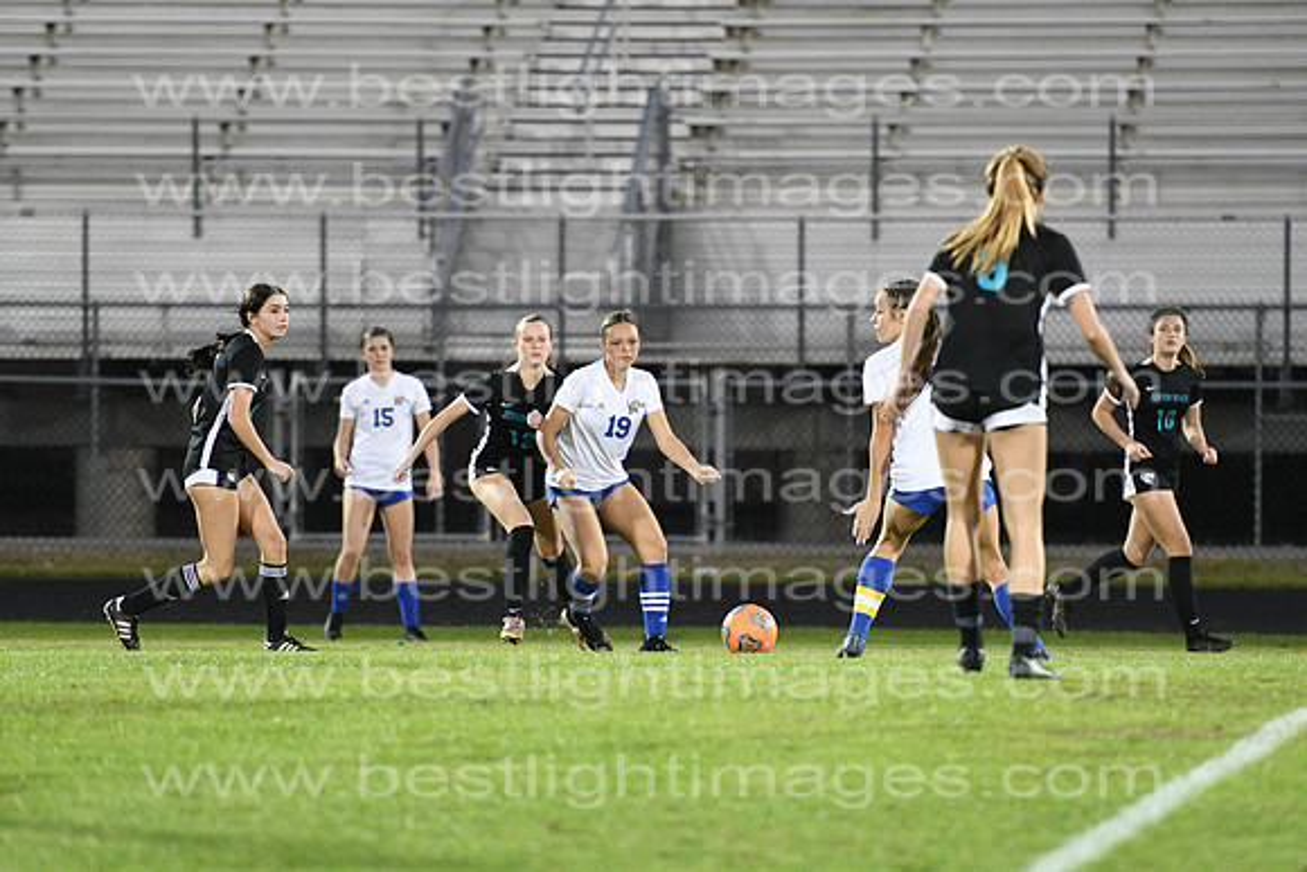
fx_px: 10894
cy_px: 436
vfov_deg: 4.6
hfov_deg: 6.9
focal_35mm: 300
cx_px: 654
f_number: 2.8
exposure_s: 1/800
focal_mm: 200
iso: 5600
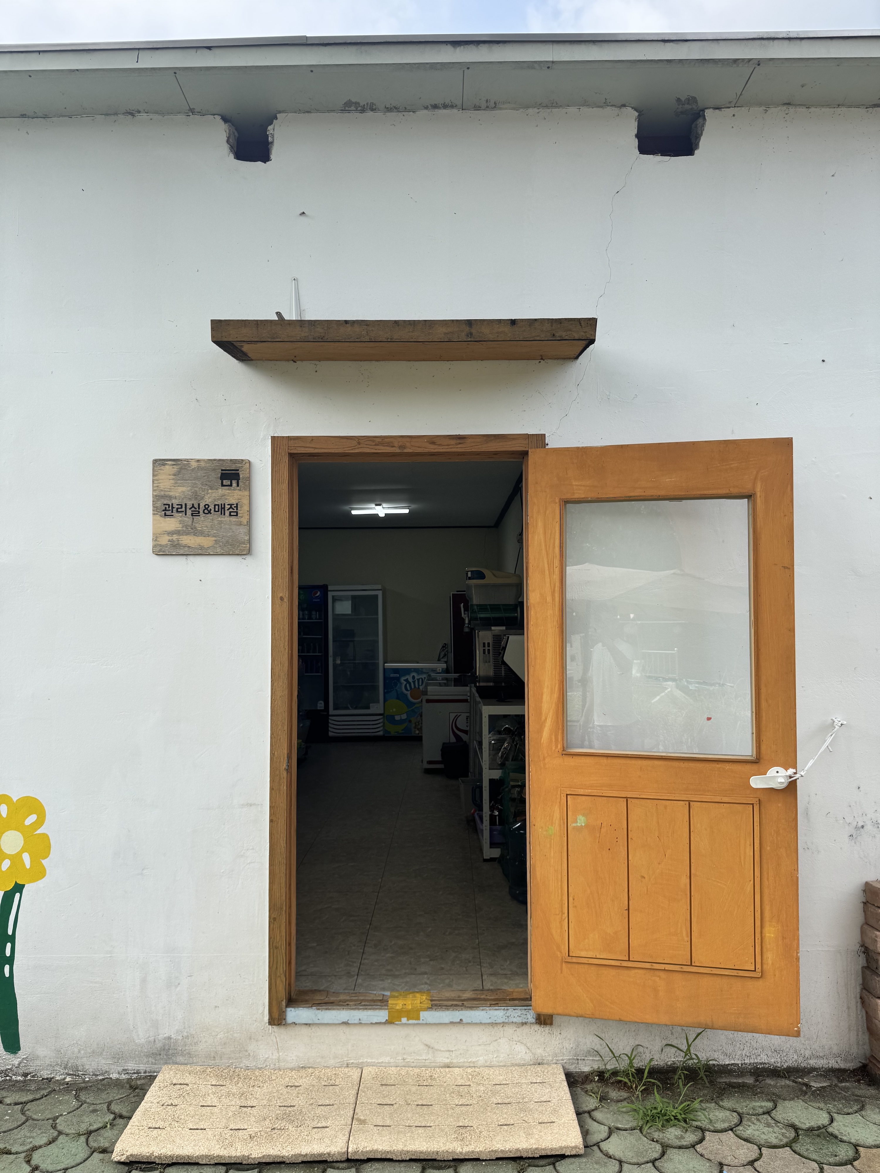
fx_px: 813
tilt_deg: +2.3
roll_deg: +0.0
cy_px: 586
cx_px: 440
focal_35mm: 24
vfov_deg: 71.6
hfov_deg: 56.8
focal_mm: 6.76
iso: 80
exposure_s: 1/995
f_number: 1.78
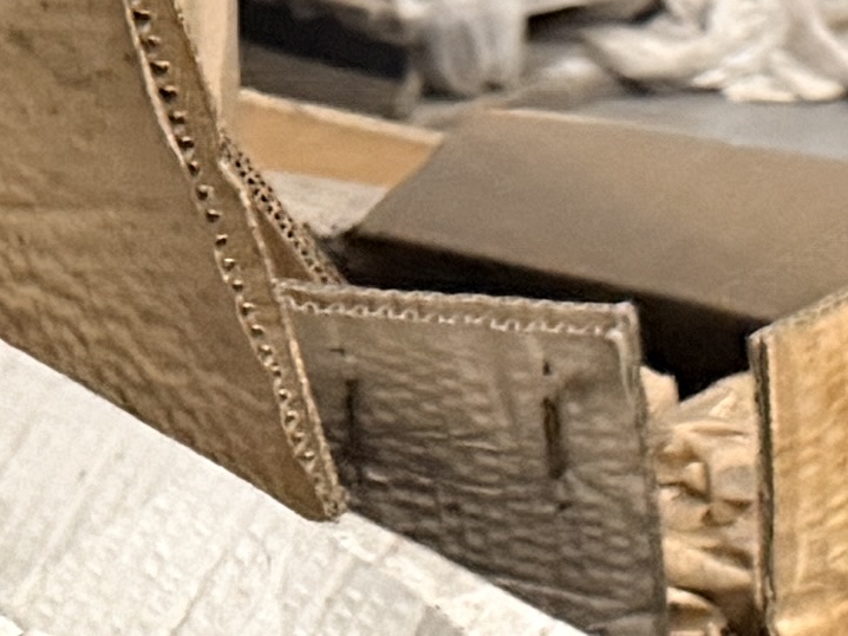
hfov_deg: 10.0
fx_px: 4677
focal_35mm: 191
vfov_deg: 7.4
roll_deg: -1.0
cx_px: -502
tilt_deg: -25.3
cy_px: 1333
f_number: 1.78
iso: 500
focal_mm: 6.76
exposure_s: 1/50
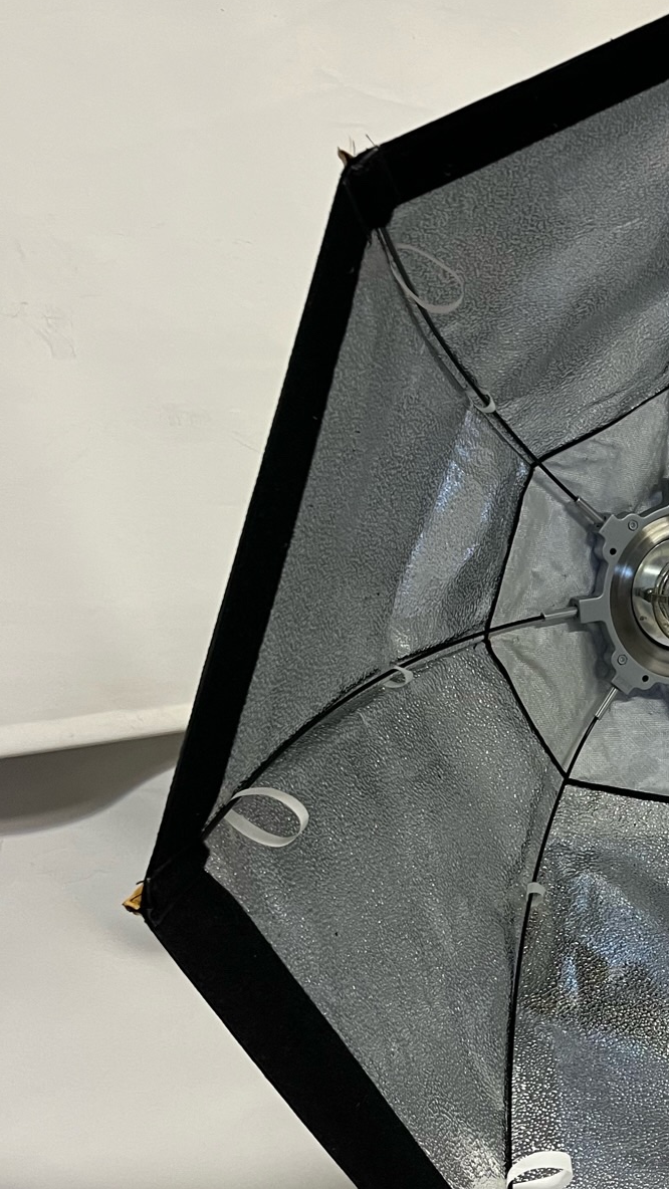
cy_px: 677
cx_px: 770
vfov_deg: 42.0
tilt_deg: -6.9
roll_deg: +1.9
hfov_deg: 22.7
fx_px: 1545
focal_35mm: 49
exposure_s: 1/50
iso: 100
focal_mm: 5.1
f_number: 1.6
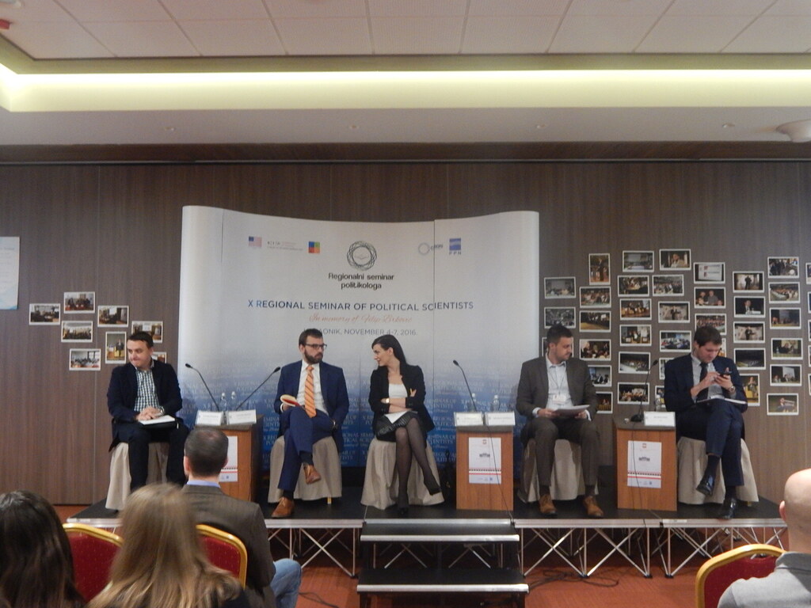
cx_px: 406
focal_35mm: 31
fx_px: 726
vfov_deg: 45.4
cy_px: 304
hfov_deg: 58.4
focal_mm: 5.6
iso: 400
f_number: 3.2
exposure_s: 1/6
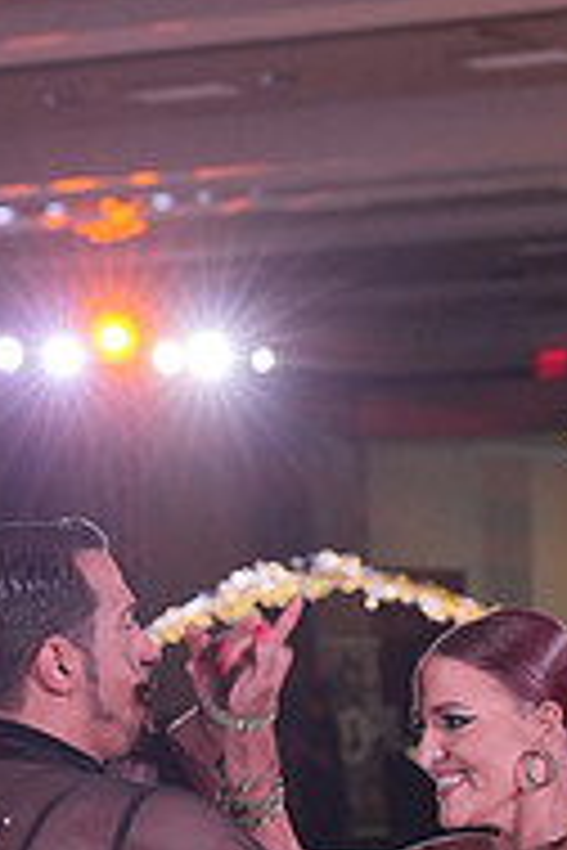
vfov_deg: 10.5
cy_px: 1165
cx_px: 344
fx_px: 4488
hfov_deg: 7.2
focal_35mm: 190
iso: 1600
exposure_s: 1/400
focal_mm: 62
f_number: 4
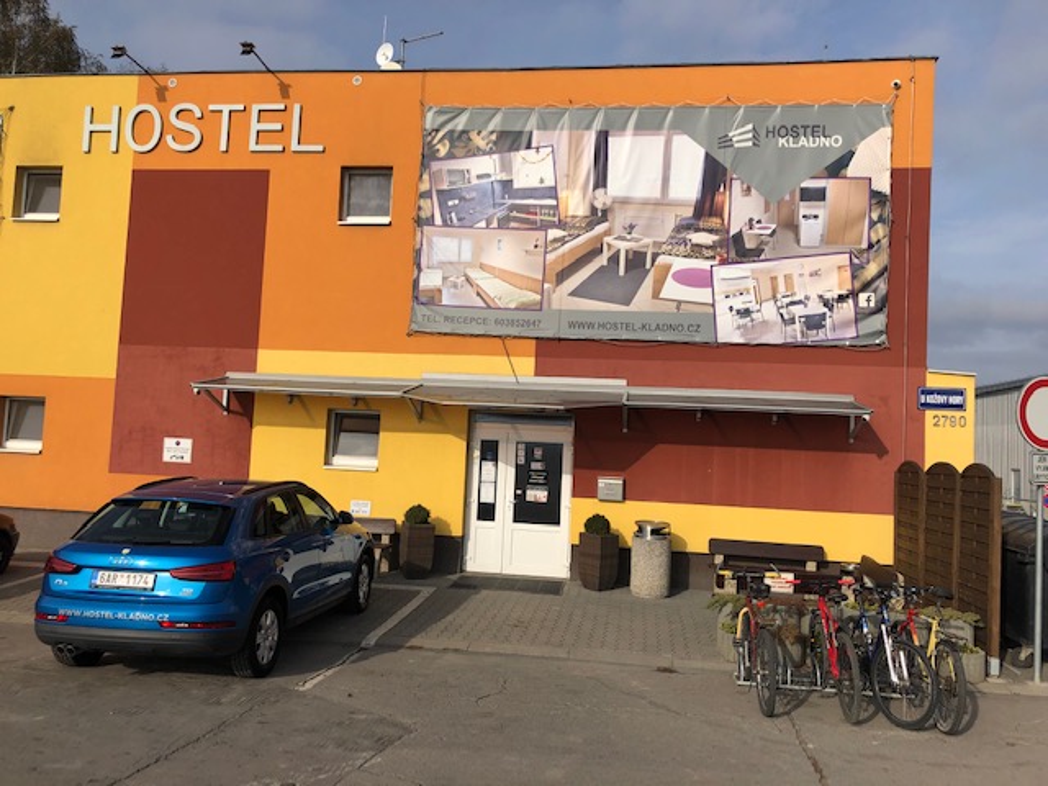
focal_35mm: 28
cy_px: 393
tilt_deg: +5.2
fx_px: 848
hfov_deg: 63.4
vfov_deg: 49.7
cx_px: 524
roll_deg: -3.1
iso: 20
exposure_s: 1/3247
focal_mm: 3.99
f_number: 1.8
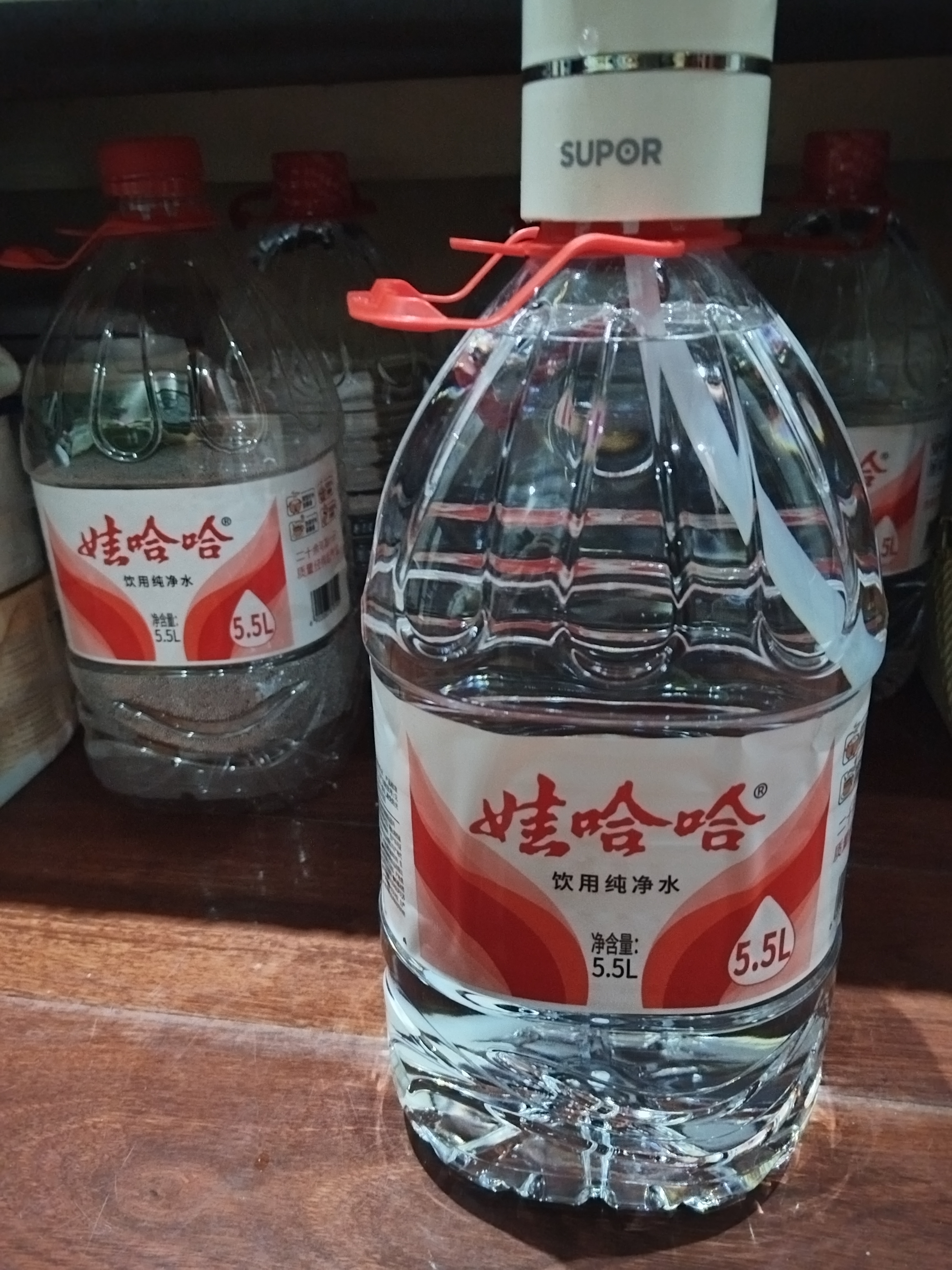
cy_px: 635
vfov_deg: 73.9
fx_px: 843
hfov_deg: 58.9
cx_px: 476
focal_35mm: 23
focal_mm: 5.52
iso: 8810
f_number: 1.9
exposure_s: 1/14.3
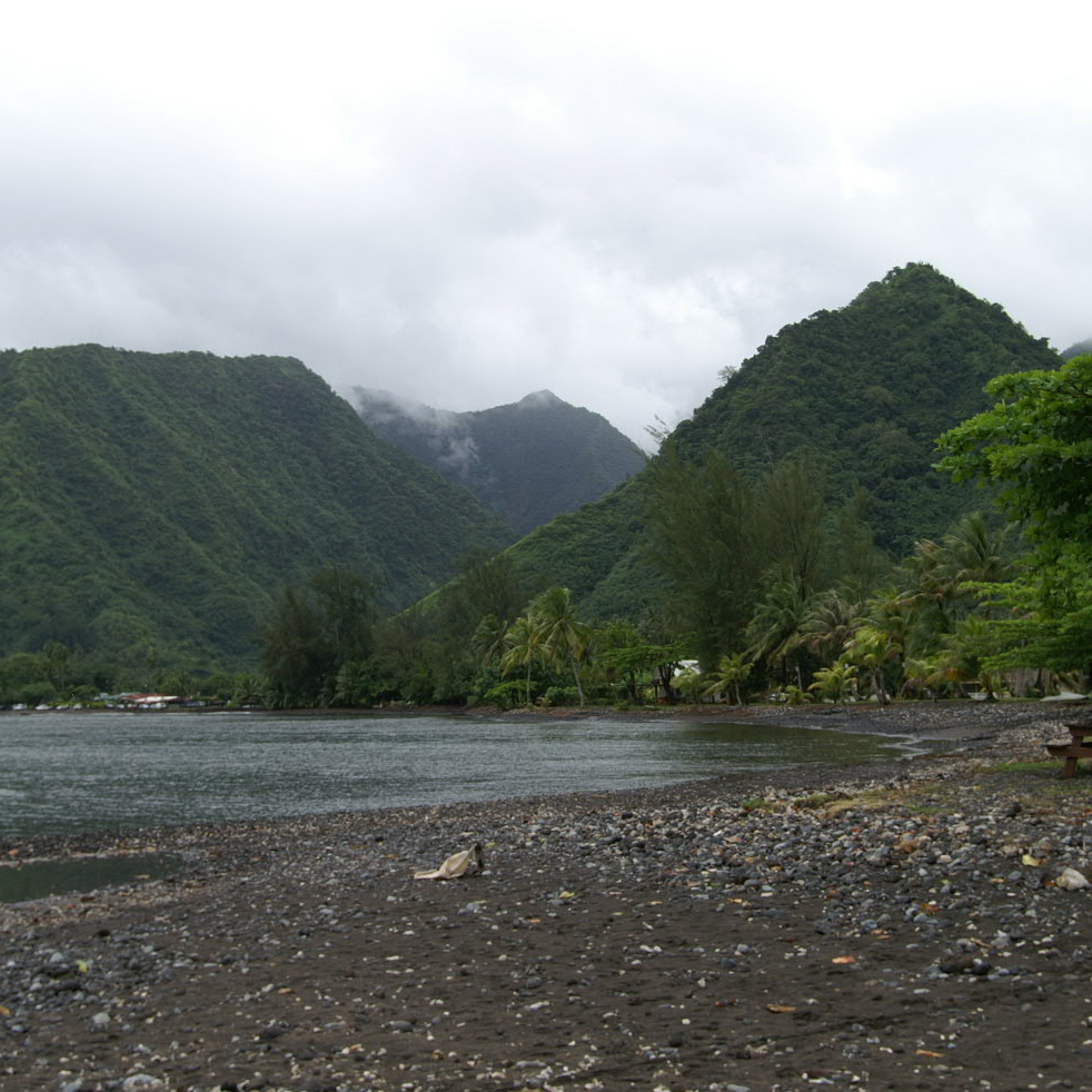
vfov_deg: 42.8
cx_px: 592
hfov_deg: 42.8
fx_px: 1392
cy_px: 538
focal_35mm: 39
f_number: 7.1
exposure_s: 1/300
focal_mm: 20
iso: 100
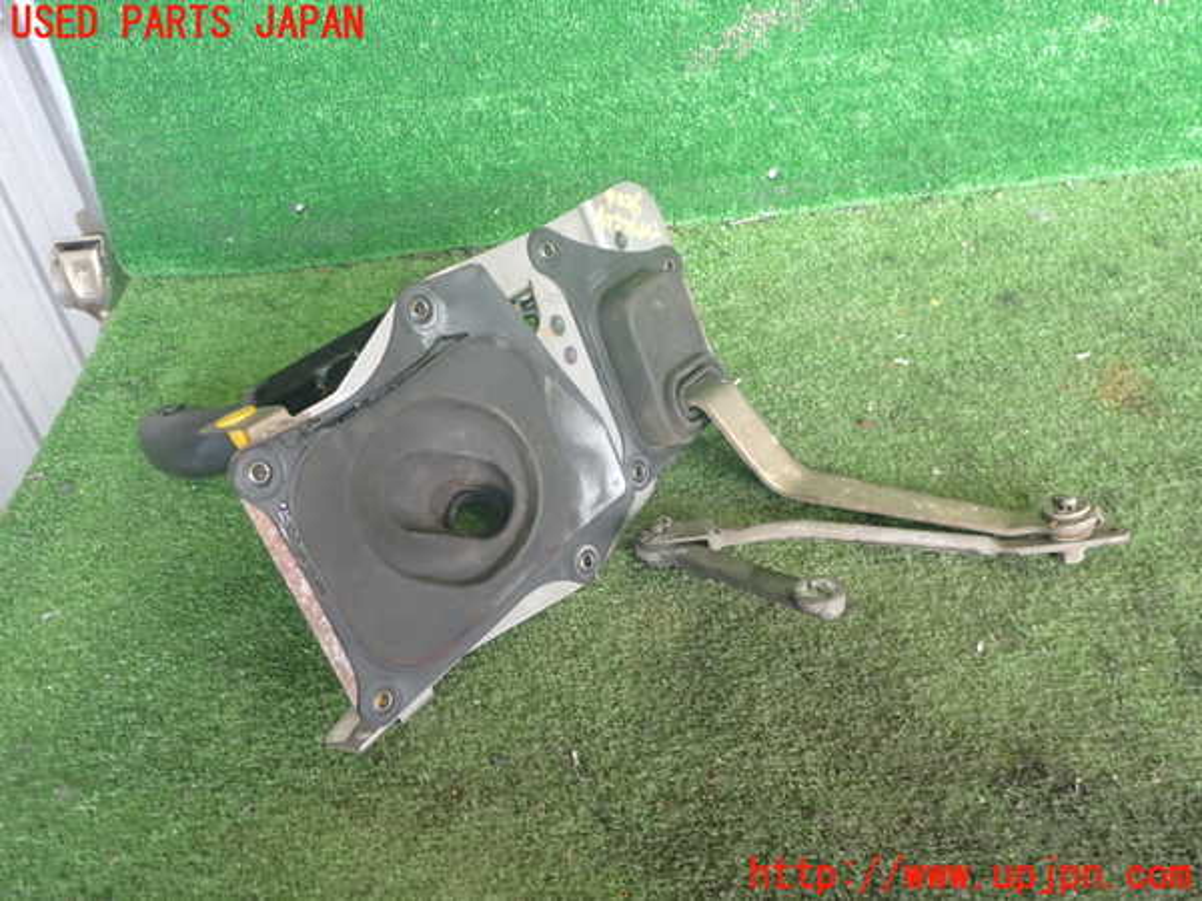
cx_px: 601
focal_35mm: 30
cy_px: 450
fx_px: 1042
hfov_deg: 60.0
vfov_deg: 46.8
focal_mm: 5.4
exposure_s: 1/40
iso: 200
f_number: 2.3
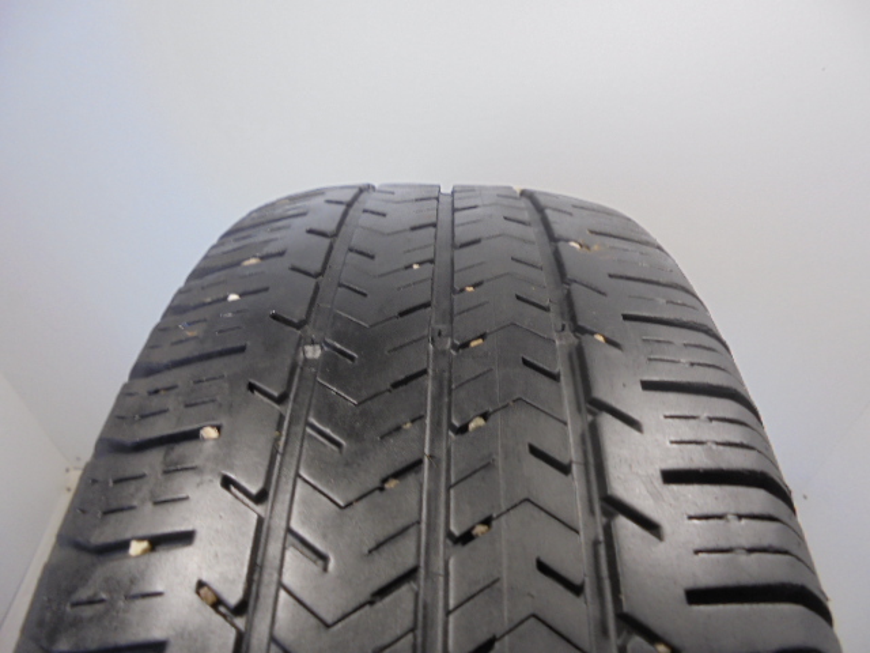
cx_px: 435
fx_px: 653
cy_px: 326
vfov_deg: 53.1
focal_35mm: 26
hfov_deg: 67.3
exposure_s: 1/30
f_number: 3.5
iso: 100
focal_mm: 4.6
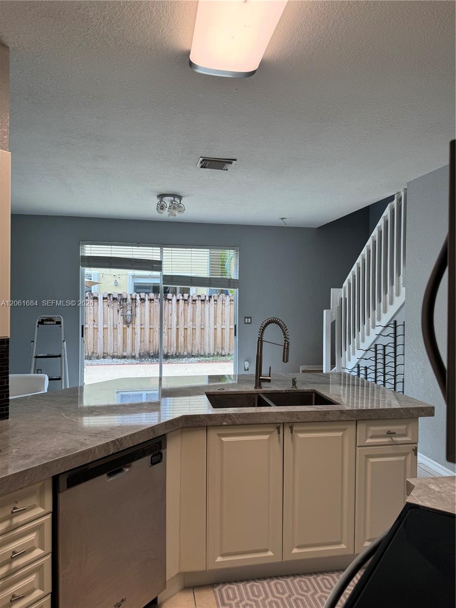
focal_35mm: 24
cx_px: 228
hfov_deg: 56.8
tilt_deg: -0.8
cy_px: 304
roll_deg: +0.3
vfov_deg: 71.6
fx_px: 422
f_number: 1.78
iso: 64
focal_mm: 6.76
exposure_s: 1/204
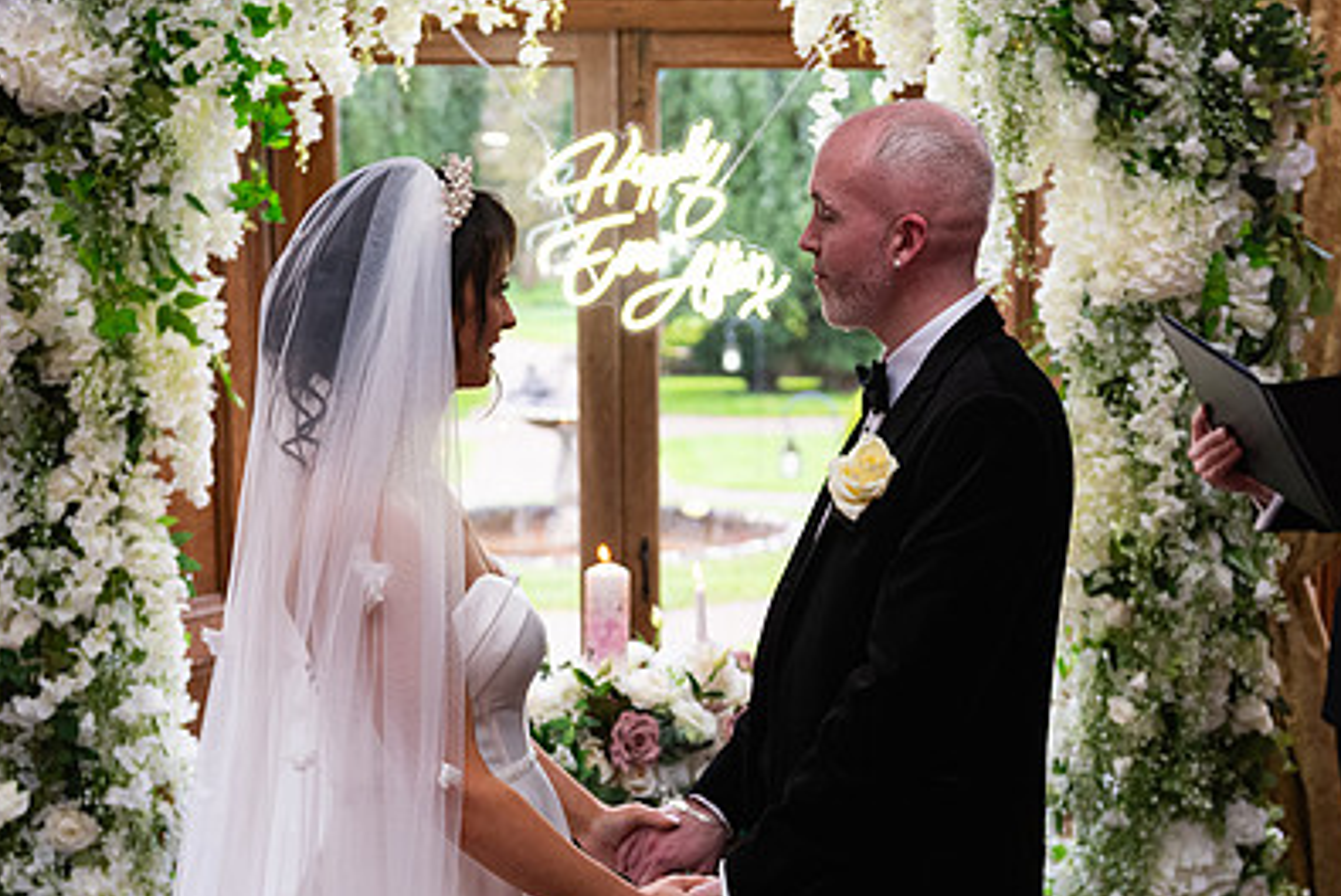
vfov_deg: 20.6
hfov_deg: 30.4
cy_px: 565
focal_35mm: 66
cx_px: 801
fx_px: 2460
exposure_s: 1/160
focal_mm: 45
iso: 1000
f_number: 3.5
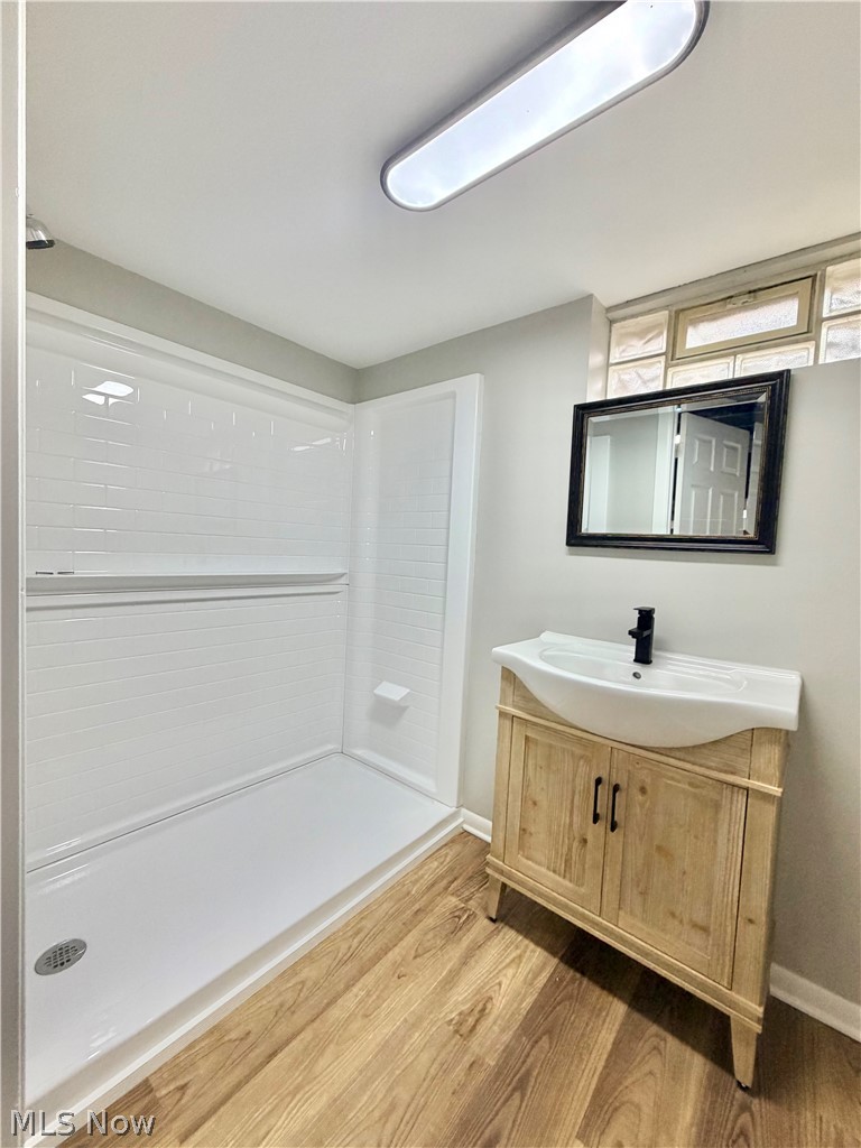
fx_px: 464
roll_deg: -3.1
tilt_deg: -3.9
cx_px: 430
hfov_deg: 85.7
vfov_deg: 102.1
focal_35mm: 14
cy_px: 574
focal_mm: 2.22
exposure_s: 1/120
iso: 250
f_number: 2.2
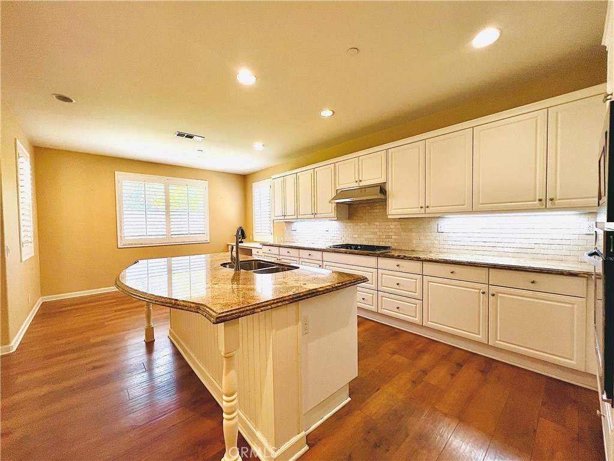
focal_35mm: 13
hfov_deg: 106.2
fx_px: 231
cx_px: 307
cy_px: 230
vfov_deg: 89.9
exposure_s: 1/120
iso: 100
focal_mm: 1.57
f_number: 1.8
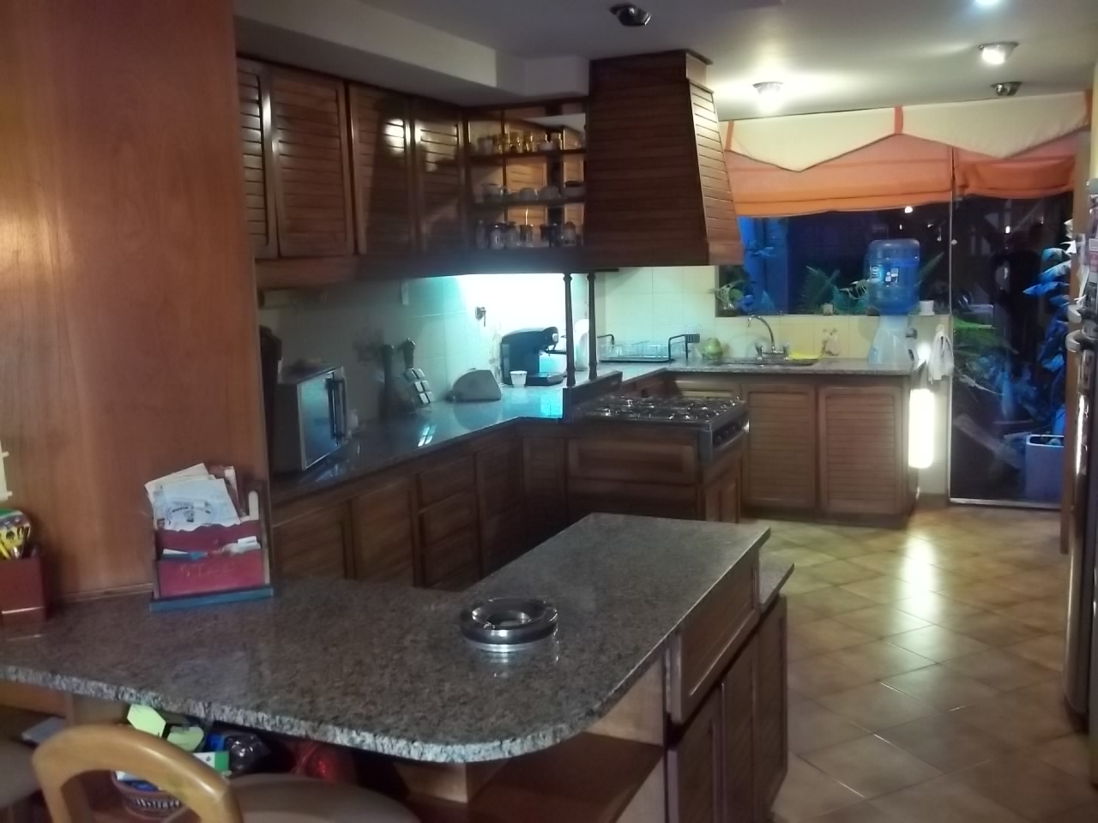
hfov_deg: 56.8
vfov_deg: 44.2
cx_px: 549
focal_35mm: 32
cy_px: 412
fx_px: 1015
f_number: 2.9
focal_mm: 5.7
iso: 320
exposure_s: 1/8
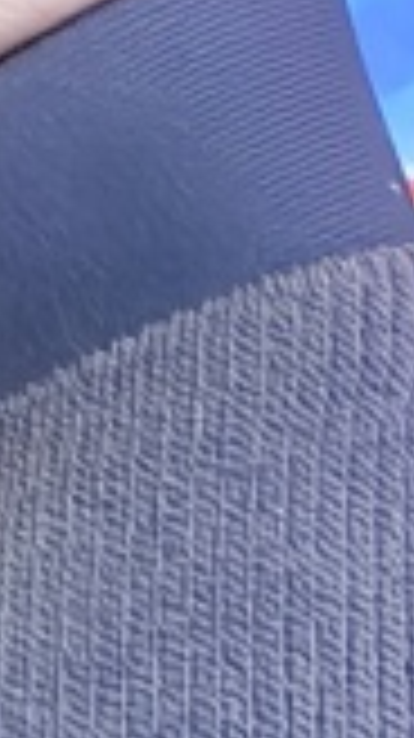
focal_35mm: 191
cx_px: -1192
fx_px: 3735
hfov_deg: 5.6
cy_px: -866
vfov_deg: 10.2
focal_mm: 1.95
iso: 125
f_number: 2.2
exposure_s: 1/50
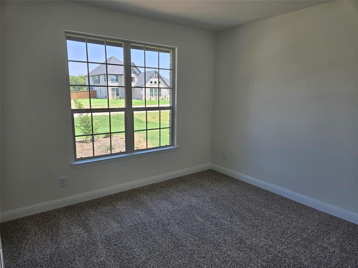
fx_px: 238
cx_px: 179
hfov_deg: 73.9
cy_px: 134
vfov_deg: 58.9
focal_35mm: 23
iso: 25
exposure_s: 1/120
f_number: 1.8
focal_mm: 5.4
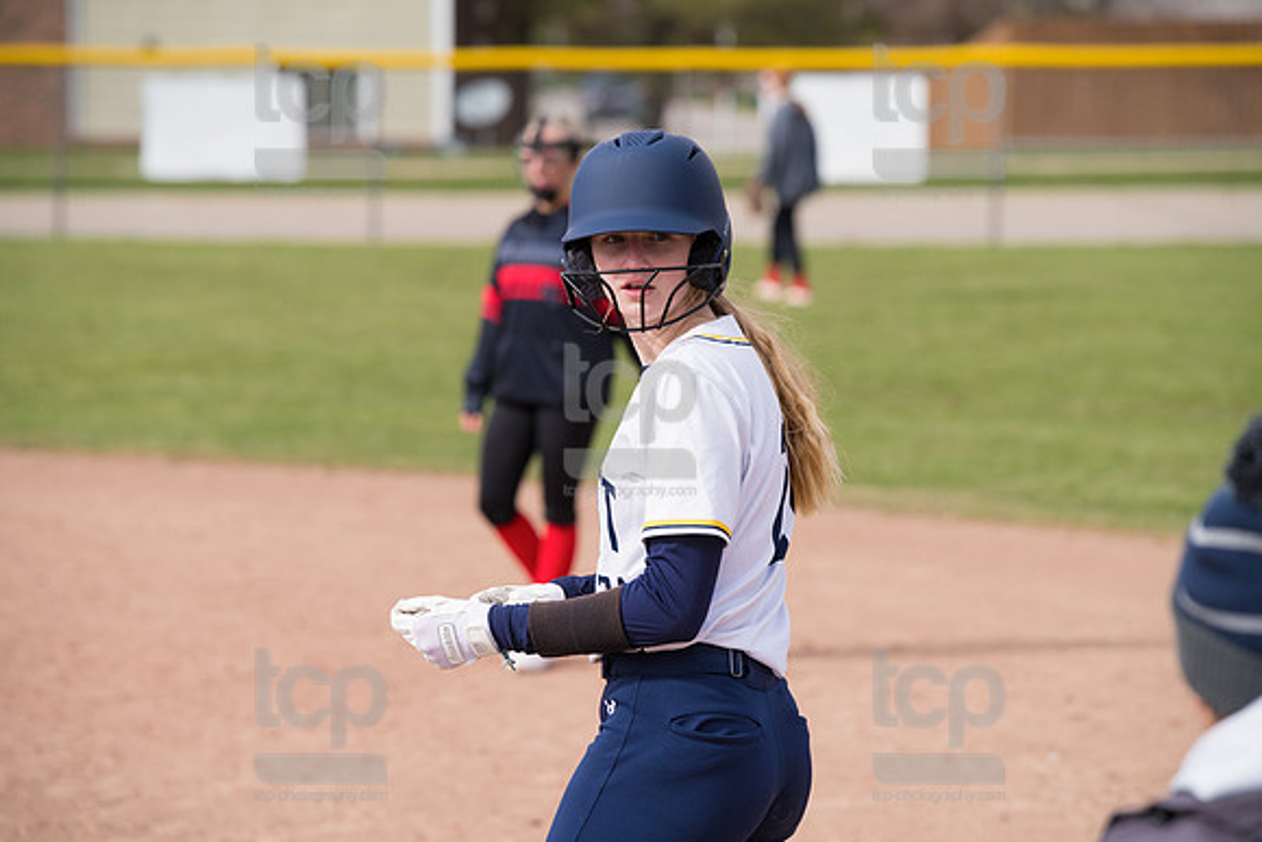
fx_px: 7012
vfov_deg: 6.9
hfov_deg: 10.3
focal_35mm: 200
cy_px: 421
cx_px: 631
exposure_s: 1/1600
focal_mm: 200
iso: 400
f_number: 5.6
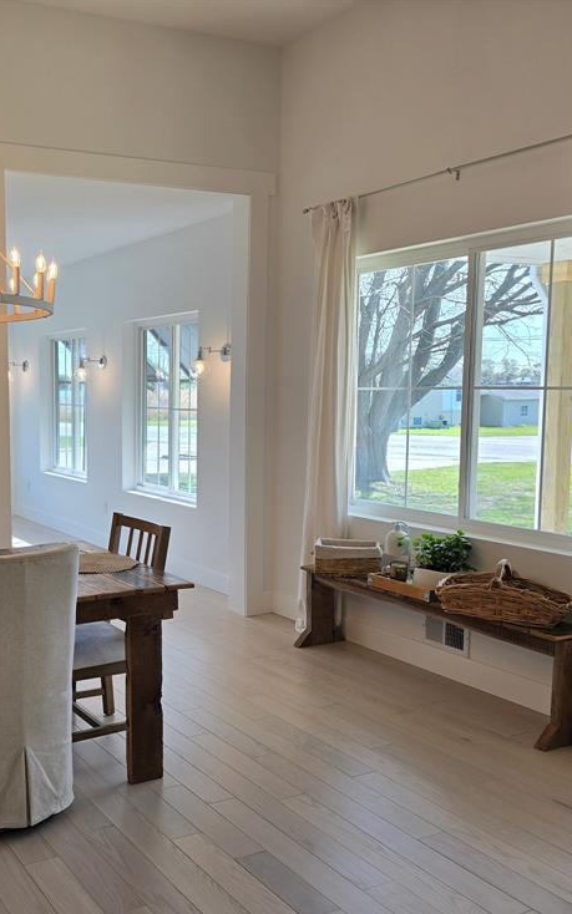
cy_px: 476
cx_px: 64
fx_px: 848
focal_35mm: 34
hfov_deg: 35.2
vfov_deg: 56.7
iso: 16
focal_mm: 6.3
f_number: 1.7
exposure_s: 1/120
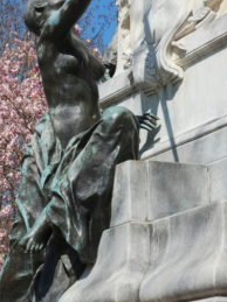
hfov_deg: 11.0
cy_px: 107
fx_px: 1173
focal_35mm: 134
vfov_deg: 14.7
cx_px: 73
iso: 100
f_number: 11
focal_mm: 48
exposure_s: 1/160
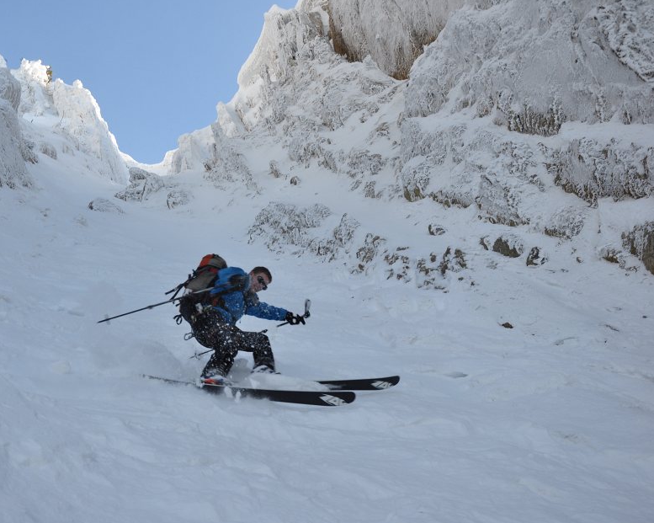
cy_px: 262
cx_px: 263
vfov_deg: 27.6
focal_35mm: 55
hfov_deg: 34.1
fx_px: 1064
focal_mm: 32
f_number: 8
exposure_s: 1/250
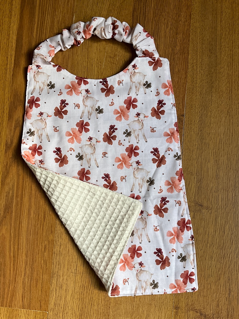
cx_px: 120
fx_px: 267
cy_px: 160
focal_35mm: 29
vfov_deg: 61.7
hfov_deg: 48.2
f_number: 1.8
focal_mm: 3
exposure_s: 1/122
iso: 40
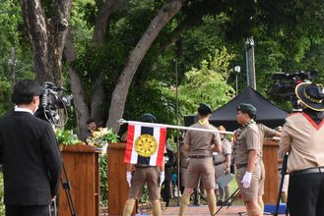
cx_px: 189
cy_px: 116
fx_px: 1423
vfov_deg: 8.7
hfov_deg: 13.0
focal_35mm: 158
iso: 8000
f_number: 36
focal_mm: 130
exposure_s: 1/200
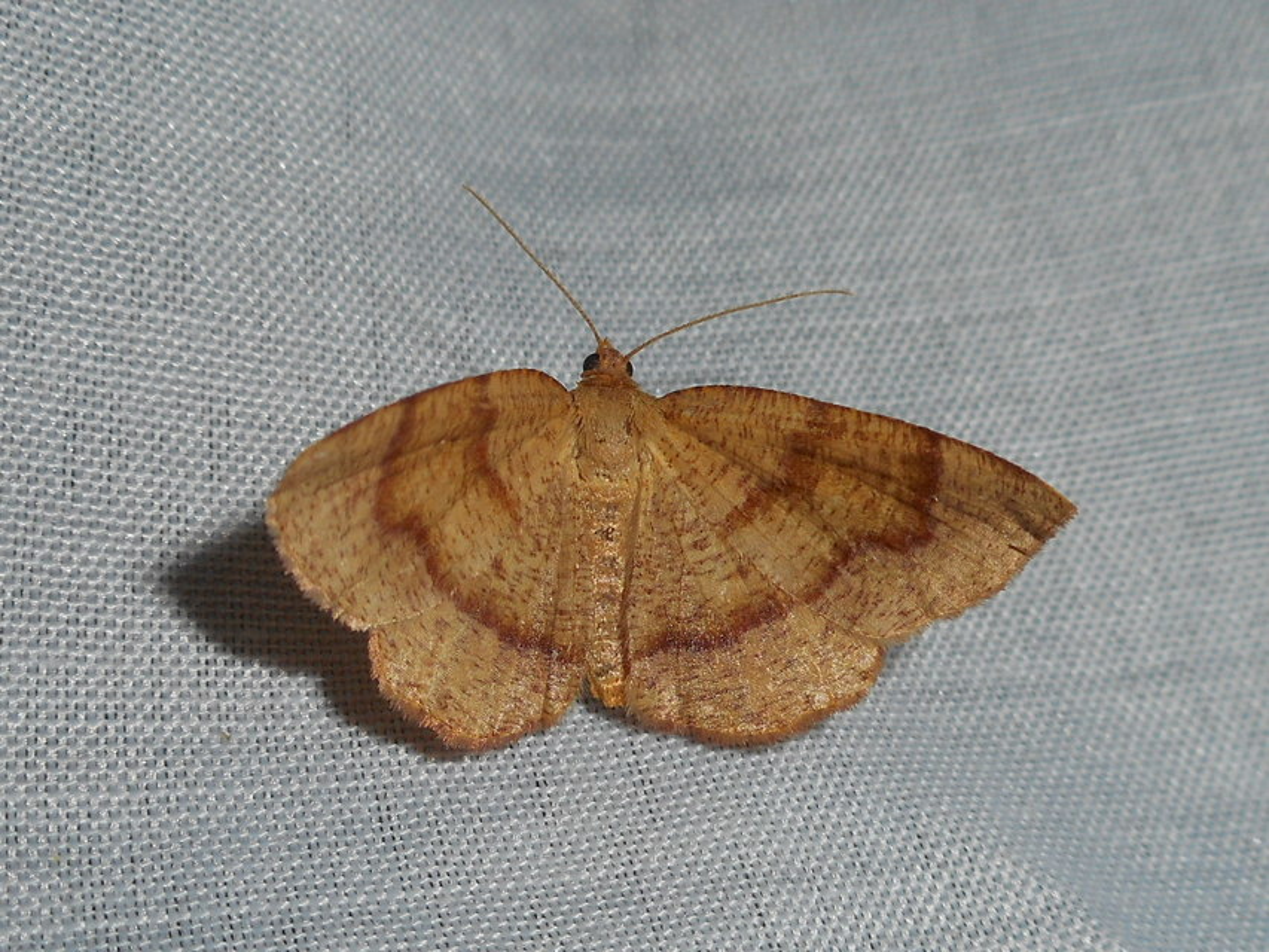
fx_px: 1247
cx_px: 634
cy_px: 476
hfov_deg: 54.0
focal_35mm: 34
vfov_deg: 41.8
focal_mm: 6
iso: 80
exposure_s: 1/30
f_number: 11.9
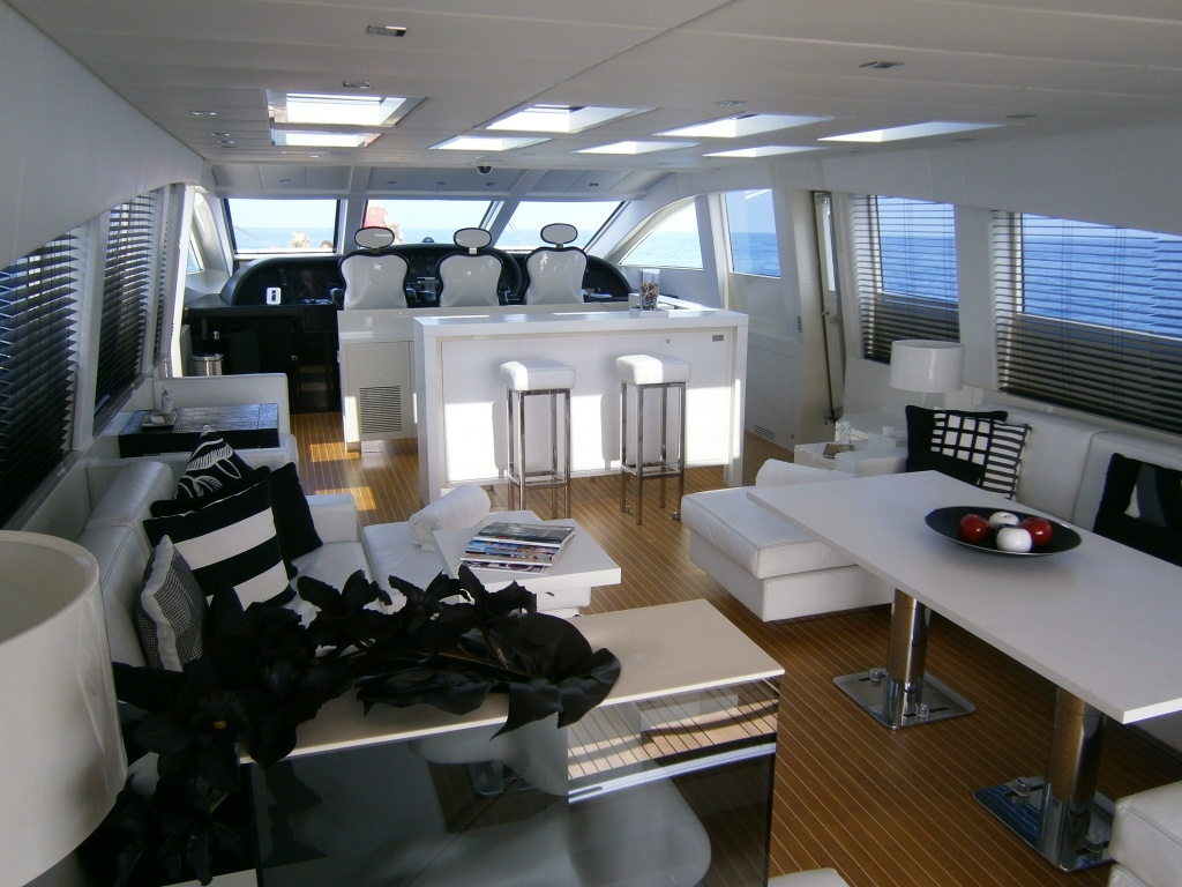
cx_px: 591
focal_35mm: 26
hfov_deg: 67.3
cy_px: 444
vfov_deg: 53.1
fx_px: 888
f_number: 2.8
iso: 80
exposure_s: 1/250
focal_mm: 4.7
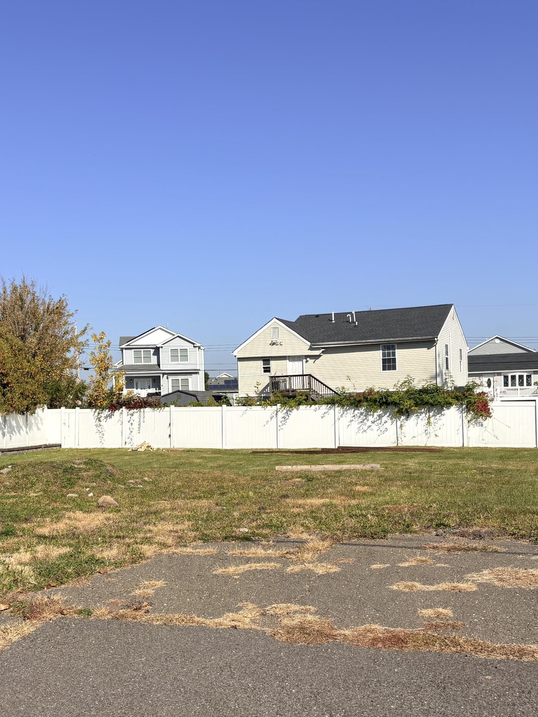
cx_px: 236
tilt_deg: +0.2
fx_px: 870
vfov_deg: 44.6
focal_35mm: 42
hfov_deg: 34.3
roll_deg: +1.9
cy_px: 417
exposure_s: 1/4950
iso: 50
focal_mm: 5.96
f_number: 1.6
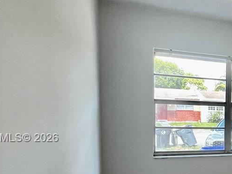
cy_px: 138
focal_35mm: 42
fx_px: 281
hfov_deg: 34.5
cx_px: 287
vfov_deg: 33.4
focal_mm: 1.57
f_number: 1.8
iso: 80
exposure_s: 1/120
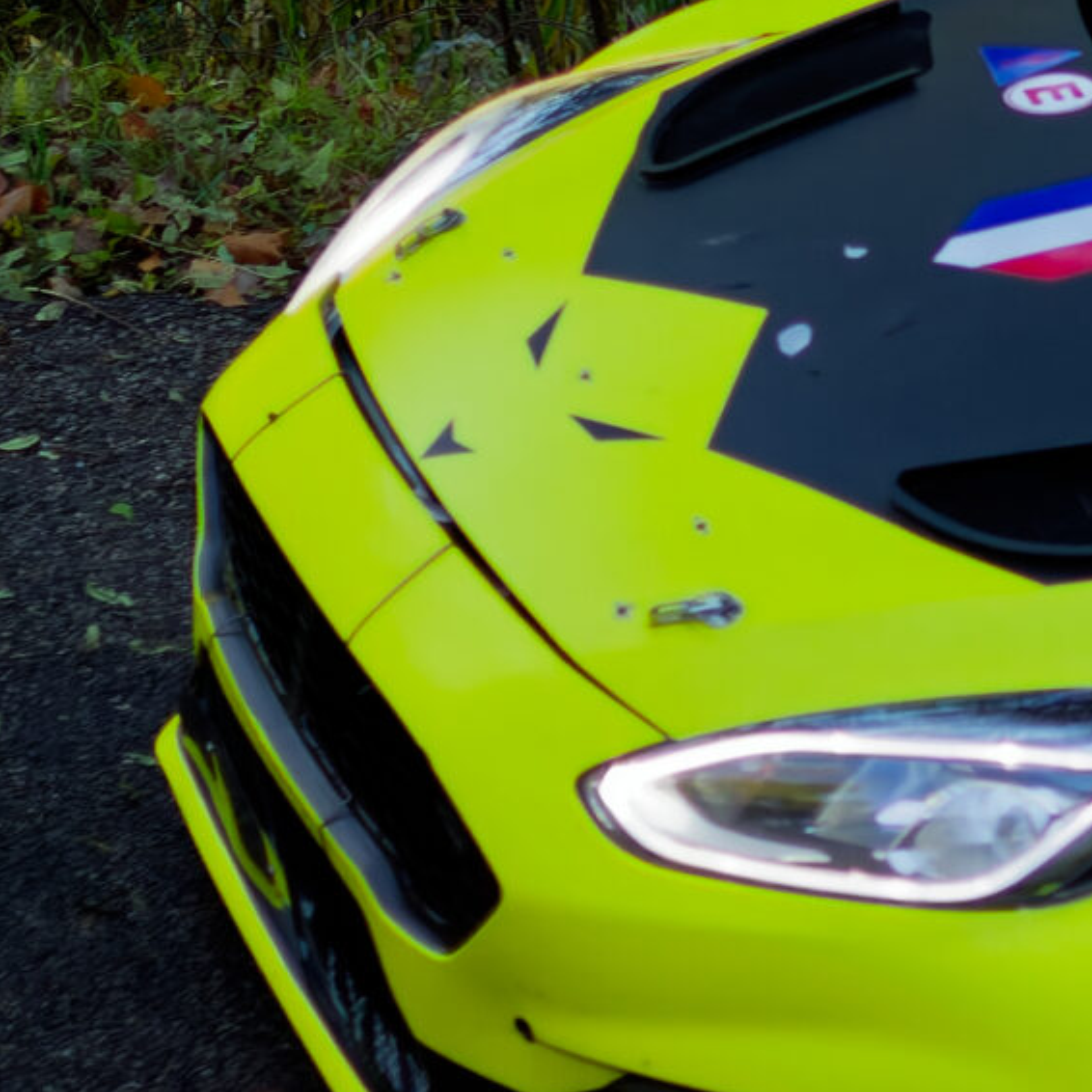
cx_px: 1970
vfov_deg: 8.6
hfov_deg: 8.3
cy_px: 165
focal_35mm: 202
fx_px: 7207
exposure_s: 1/6400
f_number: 1.8
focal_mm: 35
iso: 2800
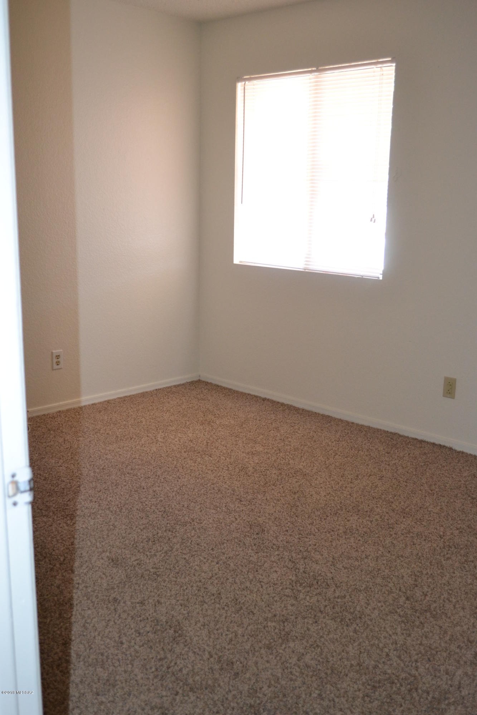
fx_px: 716
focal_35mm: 36
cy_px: 358
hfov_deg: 36.9
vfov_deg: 53.1
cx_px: 238
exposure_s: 1/60
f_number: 4
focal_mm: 24
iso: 1600
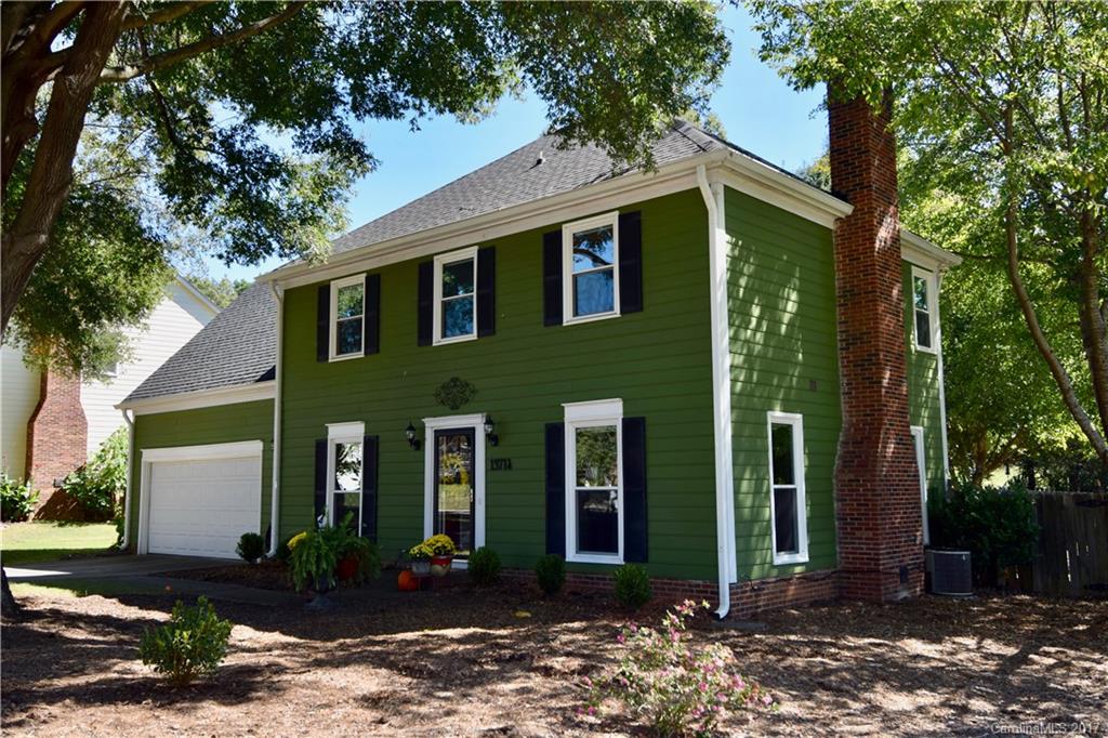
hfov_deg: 61.9
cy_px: 369
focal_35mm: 30
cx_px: 554
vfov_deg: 43.6
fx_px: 923
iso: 100
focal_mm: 20
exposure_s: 1/160
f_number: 6.3
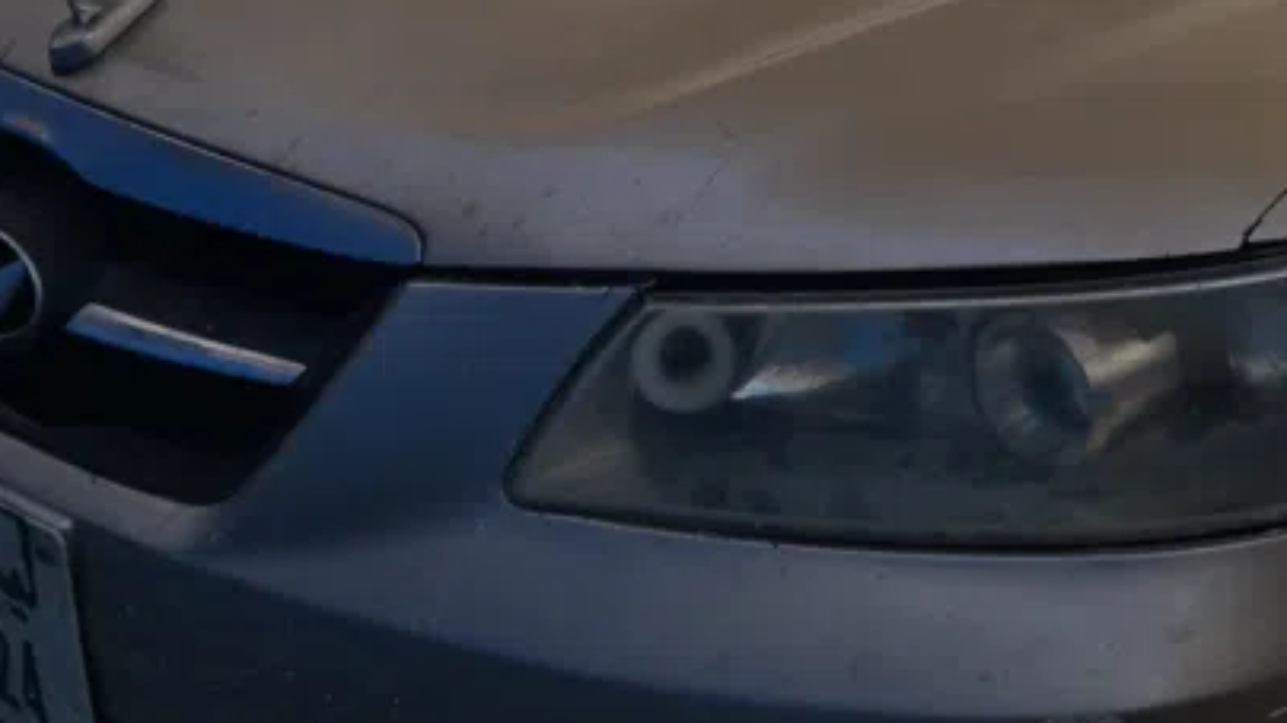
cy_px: 172
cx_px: 1316
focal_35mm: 80
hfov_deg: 25.1
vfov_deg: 15.0
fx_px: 2729
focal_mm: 4.15
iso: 25
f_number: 2.2
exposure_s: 1/324
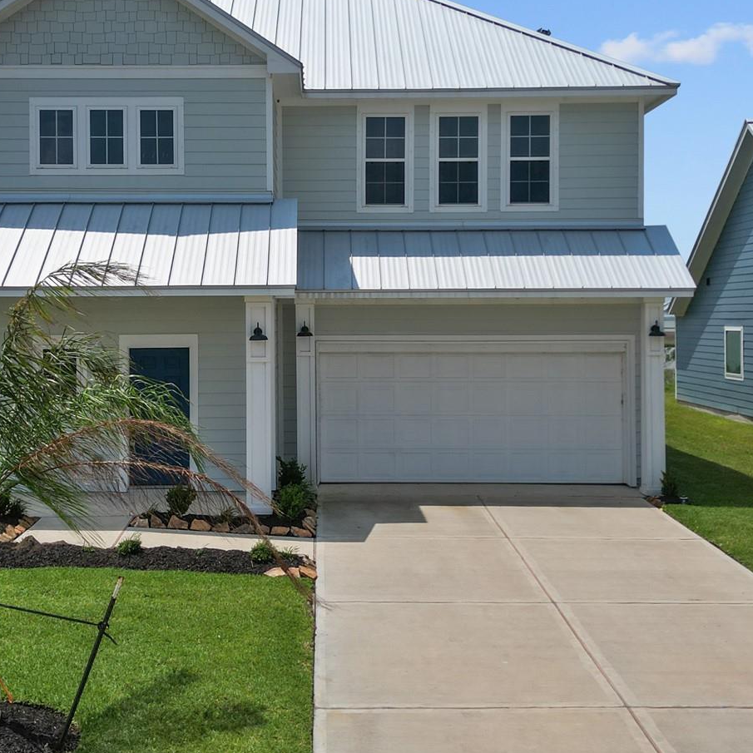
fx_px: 1181
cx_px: 308
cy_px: 297
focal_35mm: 48
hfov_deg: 35.3
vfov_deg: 35.2
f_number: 1.7
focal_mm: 6.72
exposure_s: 1/5000
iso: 100
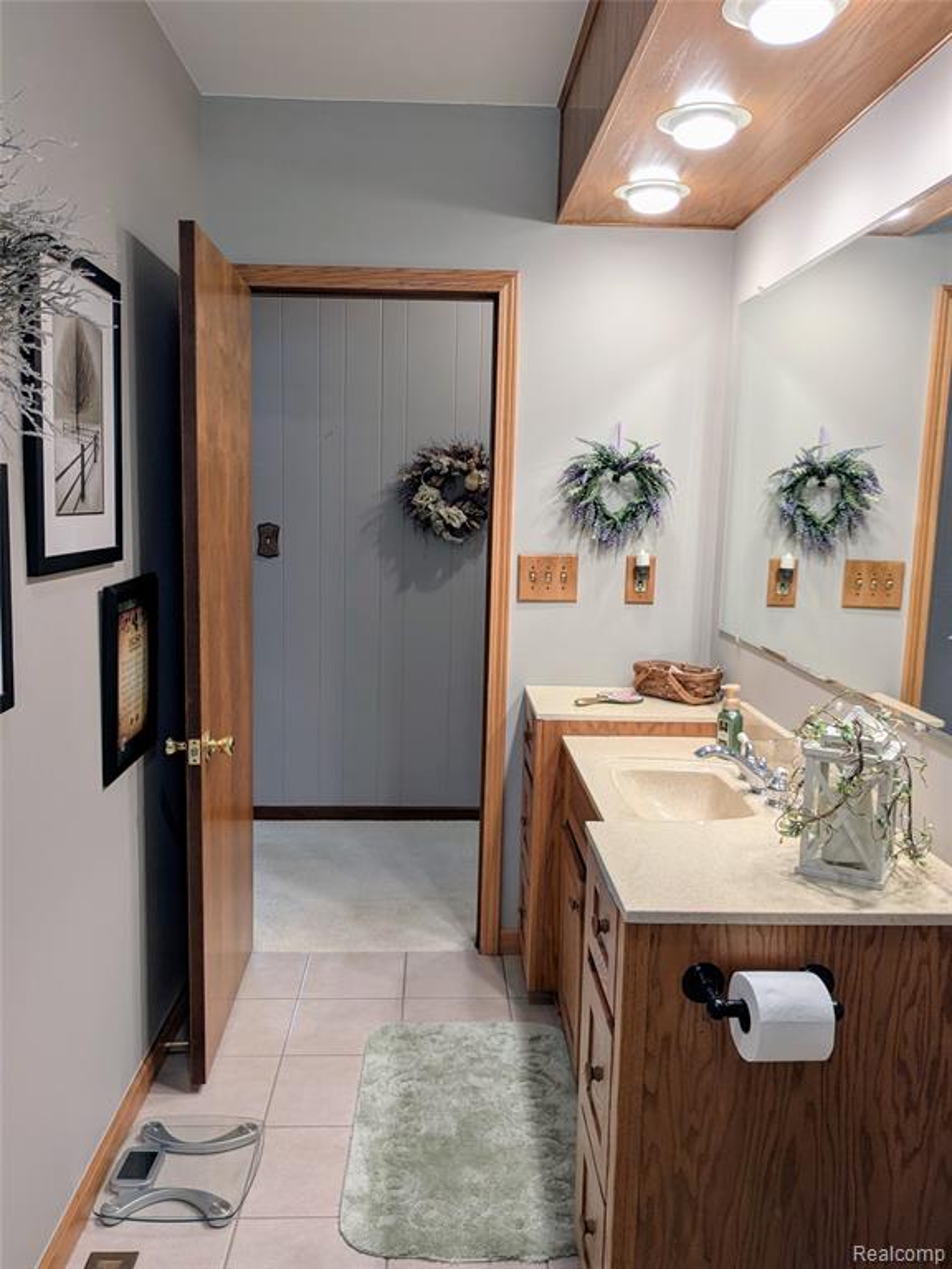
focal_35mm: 27
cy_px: 634
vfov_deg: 65.3
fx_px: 990
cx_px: 476
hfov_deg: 51.4
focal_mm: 4.38
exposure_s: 1/60
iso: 68
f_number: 1.73
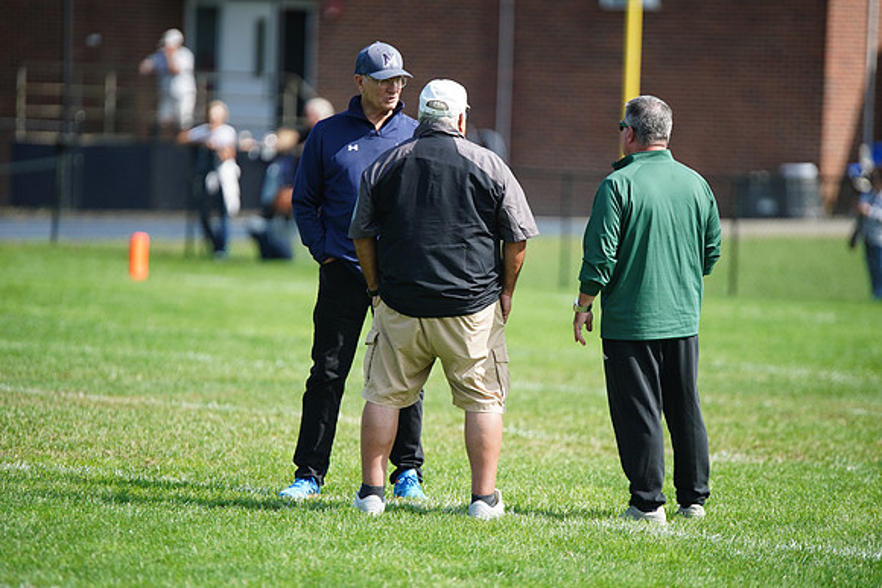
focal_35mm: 300
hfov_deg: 6.9
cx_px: 441
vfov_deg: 4.6
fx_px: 7351
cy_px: 294
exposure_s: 1/2500
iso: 400
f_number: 2.8
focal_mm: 300
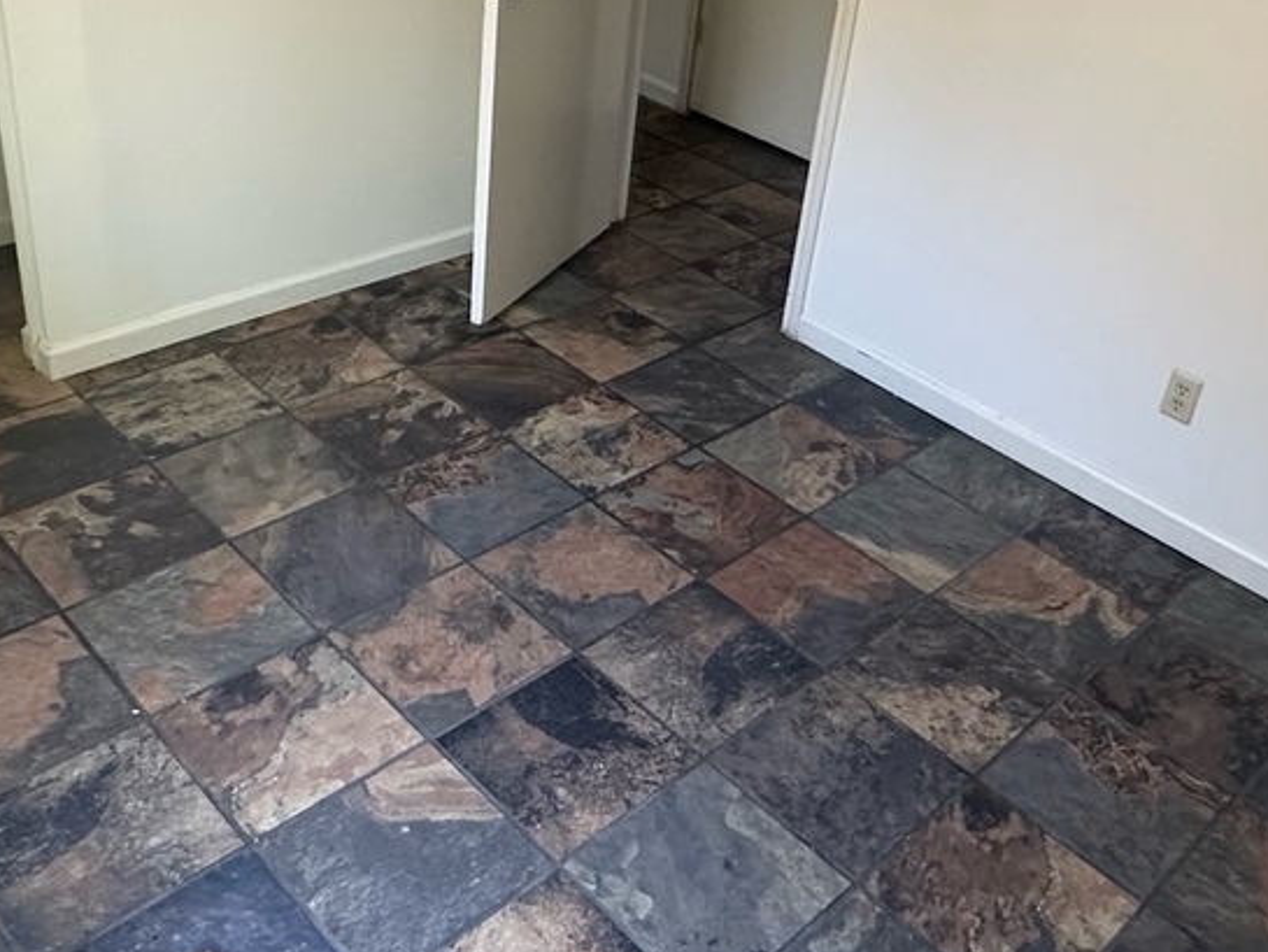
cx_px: 686
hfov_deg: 50.1
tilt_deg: -28.7
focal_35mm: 37
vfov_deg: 38.3
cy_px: 319
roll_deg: -7.6
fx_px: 1356
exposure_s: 1/120
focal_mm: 2.22
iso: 250
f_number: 2.2
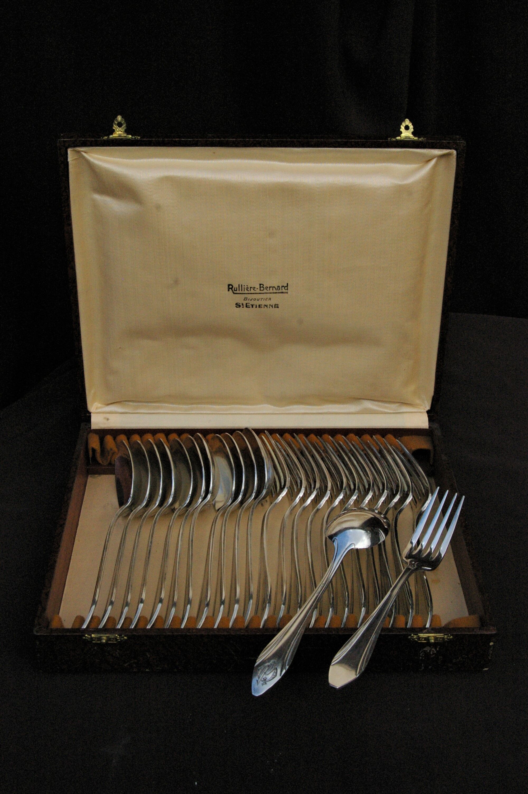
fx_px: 860
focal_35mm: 39
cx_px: 264
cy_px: 397
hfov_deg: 34.1
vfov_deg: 49.6
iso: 1600
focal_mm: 26
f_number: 9.5
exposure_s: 1/1000
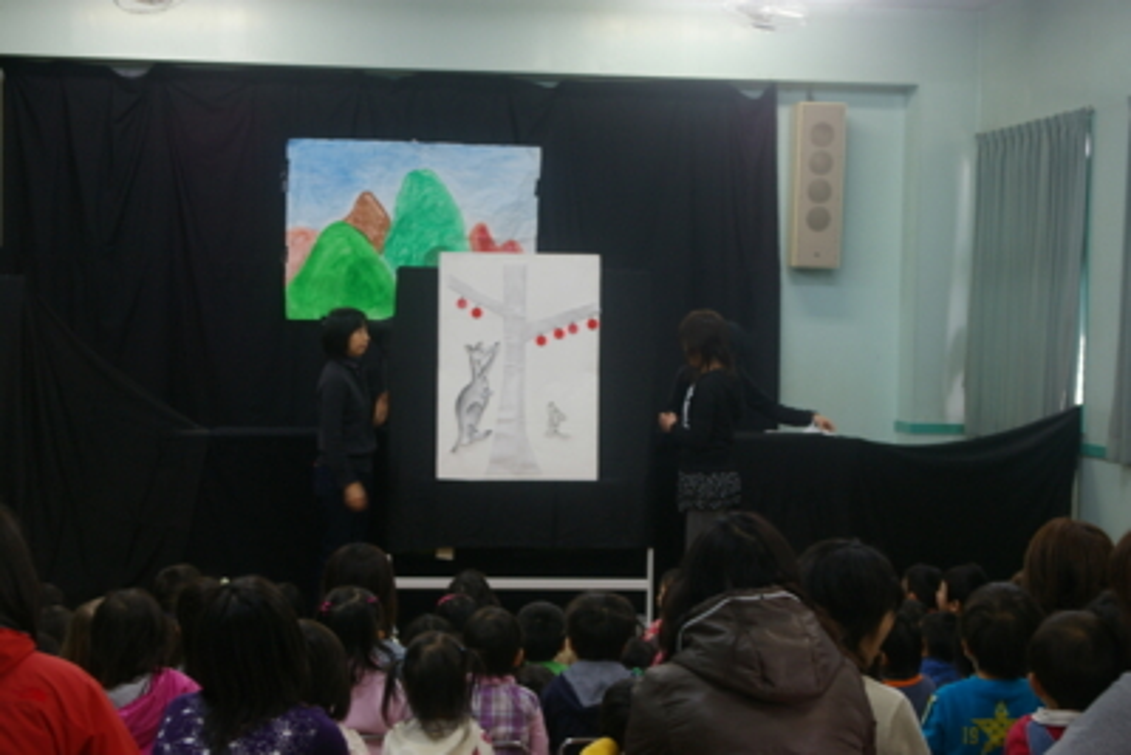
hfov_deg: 29.9
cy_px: 378
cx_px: 566
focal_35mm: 68
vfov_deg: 20.2
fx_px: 2121
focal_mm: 45
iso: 400
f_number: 4.5
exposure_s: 1/15
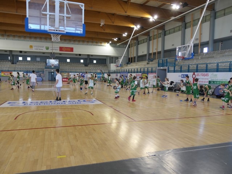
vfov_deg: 53.1
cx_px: 116
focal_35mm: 26
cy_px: 87
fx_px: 174
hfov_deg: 67.3
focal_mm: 8.8
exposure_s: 1/100
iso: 125
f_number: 1.4
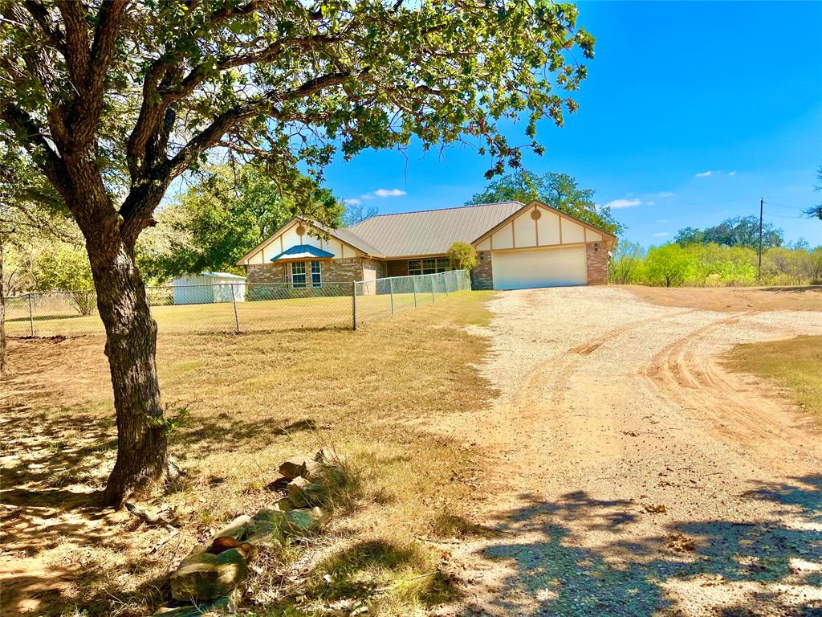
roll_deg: +4.4
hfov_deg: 67.3
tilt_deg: -2.4
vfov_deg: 53.1
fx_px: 617
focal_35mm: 26
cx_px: 411
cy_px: 308
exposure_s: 1/4149
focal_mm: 5.1
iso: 50
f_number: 1.6
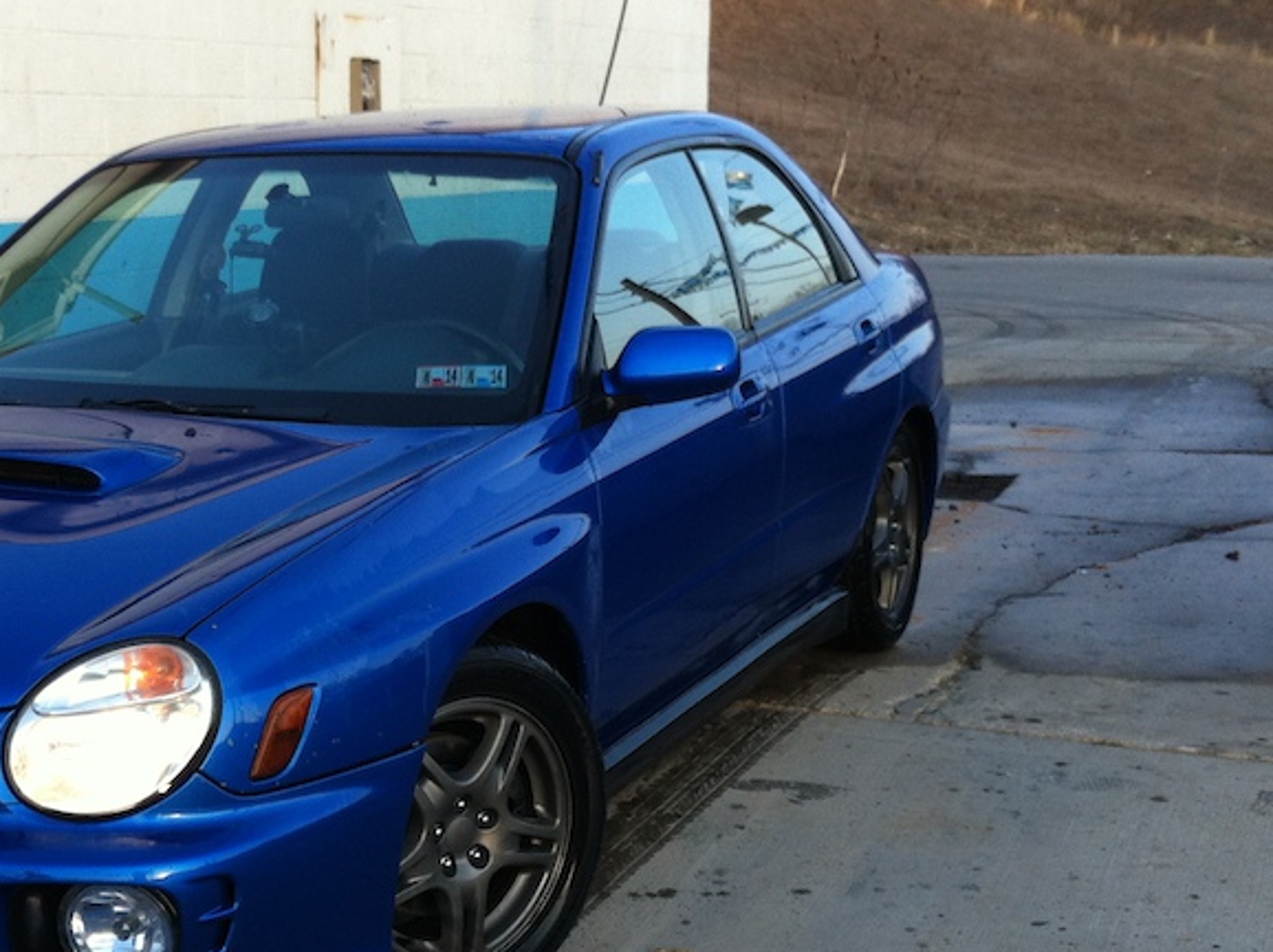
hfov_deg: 30.5
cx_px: 273
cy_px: 647
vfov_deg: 23.5
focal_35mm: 62
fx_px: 2277
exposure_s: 1/136
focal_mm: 3.85
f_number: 2.8
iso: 80
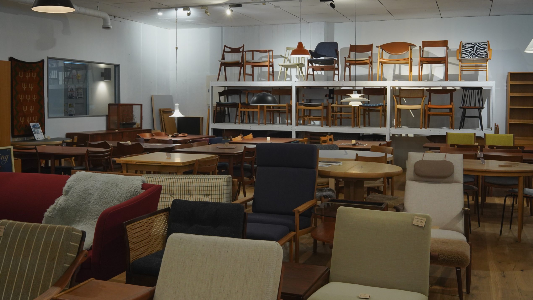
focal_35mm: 37
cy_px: 141
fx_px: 523
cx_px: 269
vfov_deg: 32.0
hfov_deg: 54.0
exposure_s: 1/25
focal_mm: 35
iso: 2500
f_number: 9
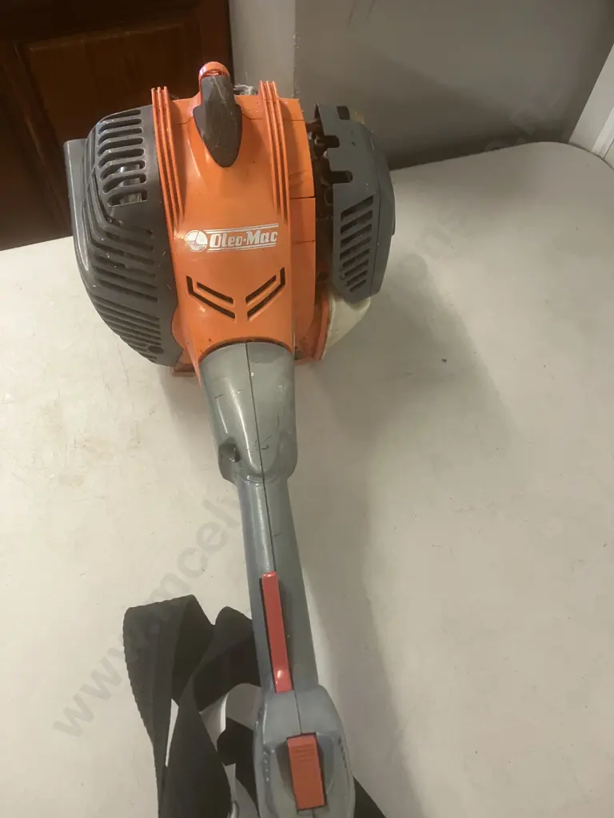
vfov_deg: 63.4
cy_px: 409
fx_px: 662
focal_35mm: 28
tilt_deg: -61.0
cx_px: 307
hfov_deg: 49.7
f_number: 1.8
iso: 250
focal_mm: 3.99
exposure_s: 1/50
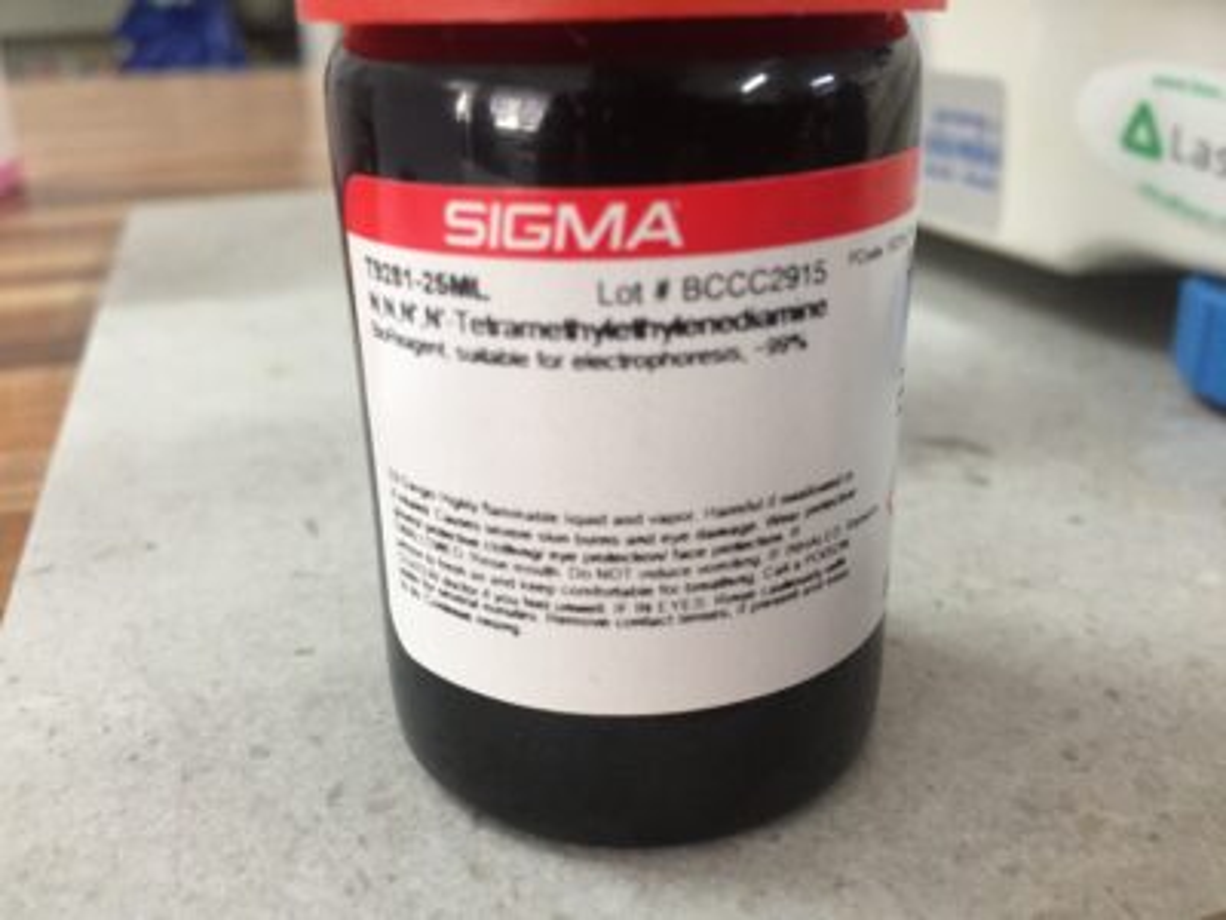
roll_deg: +0.9
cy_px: 460
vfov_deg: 48.2
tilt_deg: -22.3
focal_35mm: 29
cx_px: 613
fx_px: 1027
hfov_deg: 61.7
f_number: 2.2
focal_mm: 4.15
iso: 160
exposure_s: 1/33
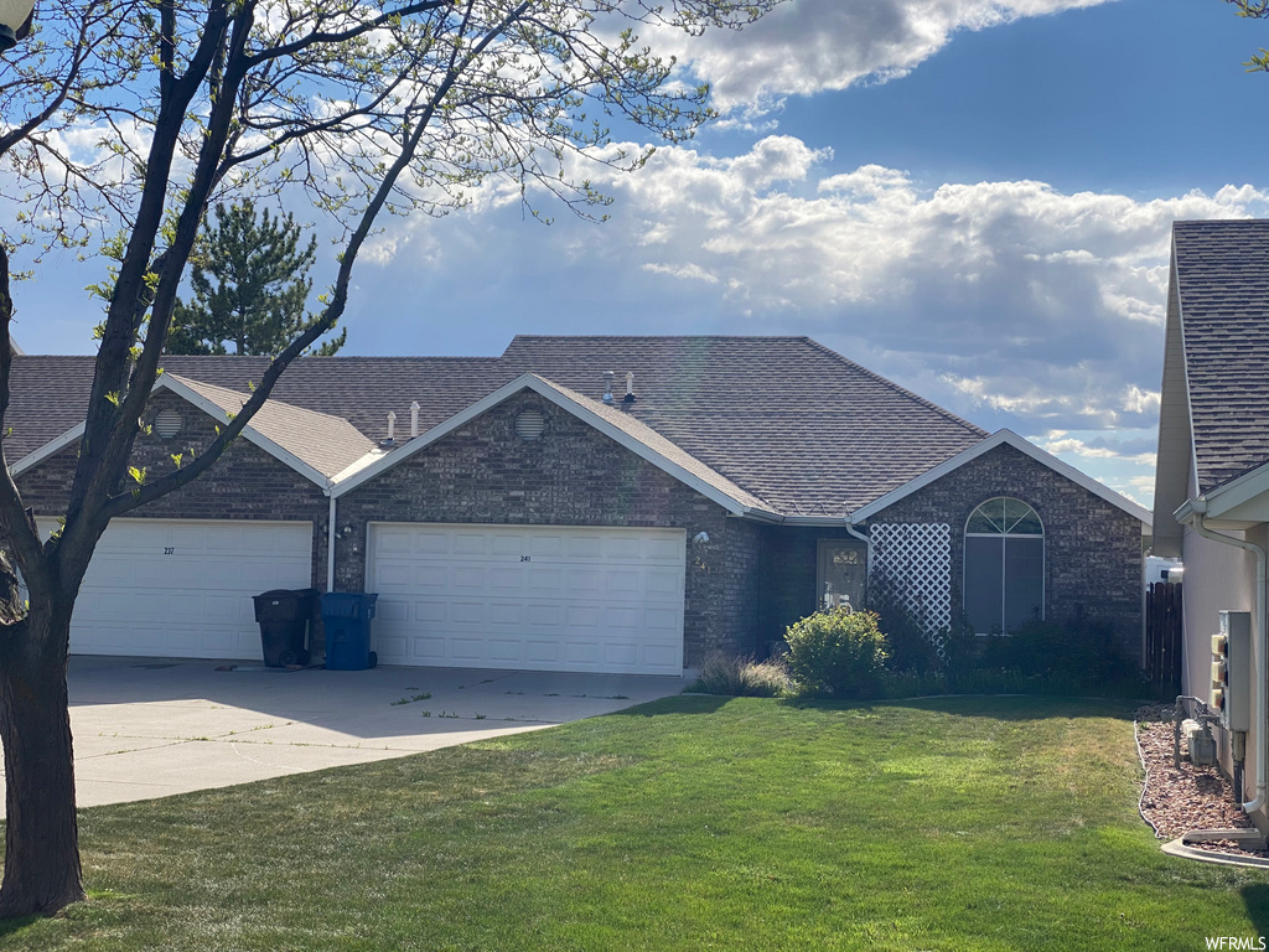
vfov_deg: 28.0
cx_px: 634
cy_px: 476
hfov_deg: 36.8
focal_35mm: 52
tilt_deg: +3.6
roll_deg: -1.5
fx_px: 1906
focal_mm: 6
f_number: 2
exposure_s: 1/1776
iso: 20
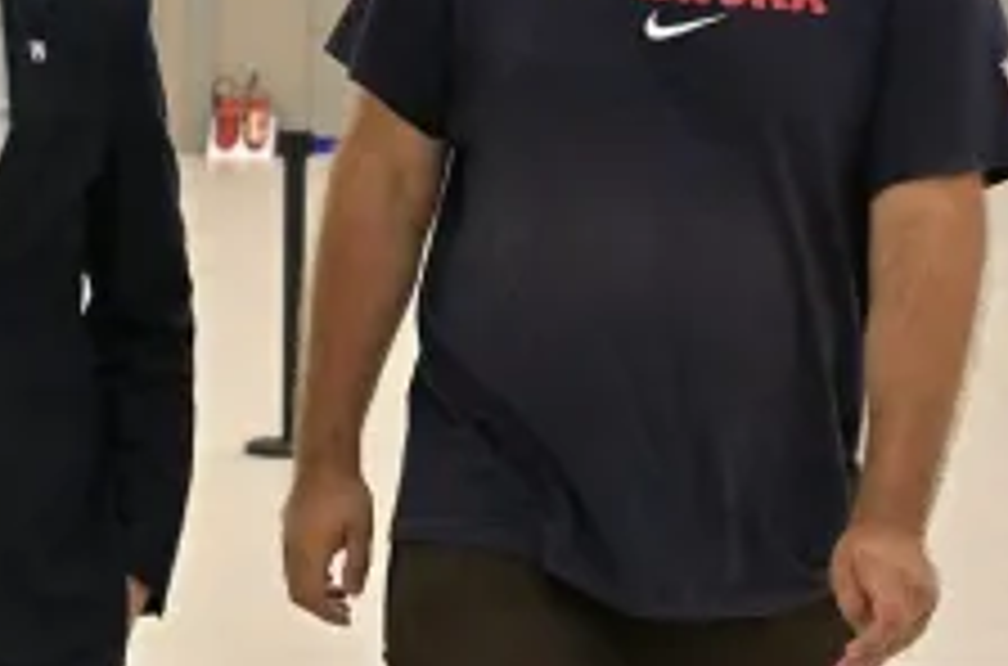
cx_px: 288
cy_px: 549
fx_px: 2895
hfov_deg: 19.6
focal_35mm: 104
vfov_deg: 13.1
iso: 2800
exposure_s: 1/200
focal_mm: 30.5
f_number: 4
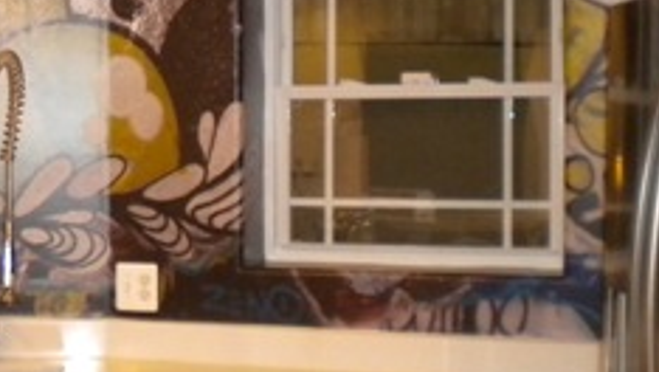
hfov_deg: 23.0
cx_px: 15
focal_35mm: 89
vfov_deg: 13.6
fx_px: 1556
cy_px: 110
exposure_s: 1/30
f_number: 3.1
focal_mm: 6.3
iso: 400
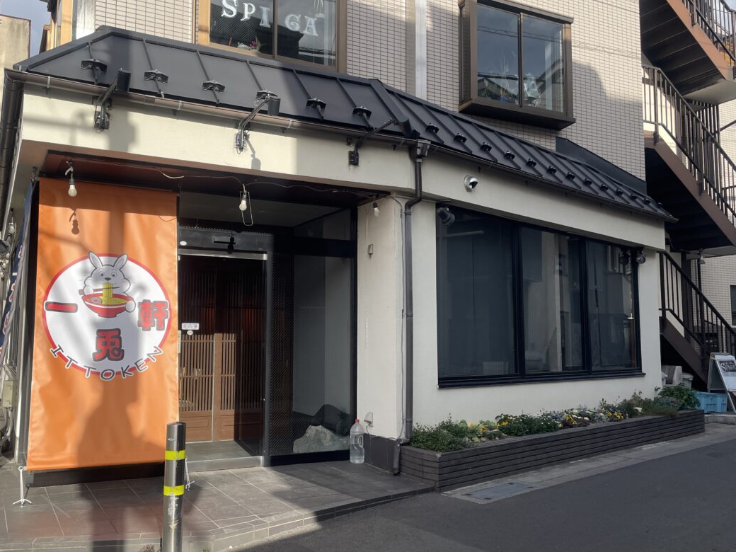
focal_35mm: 32
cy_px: 283
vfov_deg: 44.2
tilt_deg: +4.5
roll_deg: +0.4
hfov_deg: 56.6
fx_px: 680
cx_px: 318
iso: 32
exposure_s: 1/2681
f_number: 1.6
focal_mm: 4.2
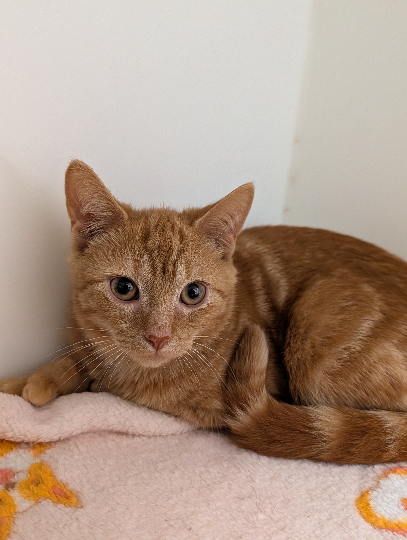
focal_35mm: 30
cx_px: 221
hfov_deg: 46.9
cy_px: 264
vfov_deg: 59.9
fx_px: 469
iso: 1268
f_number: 1.68
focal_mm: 6.9
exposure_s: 1/177
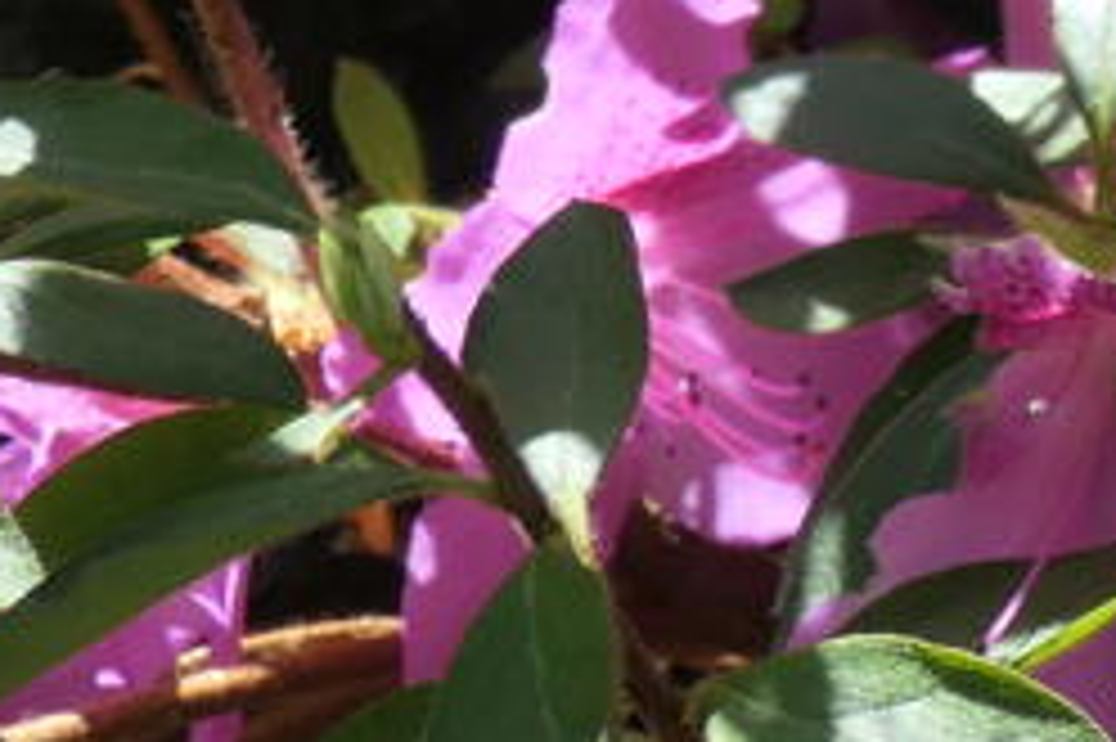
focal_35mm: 254
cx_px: 2830
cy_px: -1282
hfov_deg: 7.5
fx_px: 7869
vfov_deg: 5.2
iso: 200
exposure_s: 1/640
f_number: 4
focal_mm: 15.4
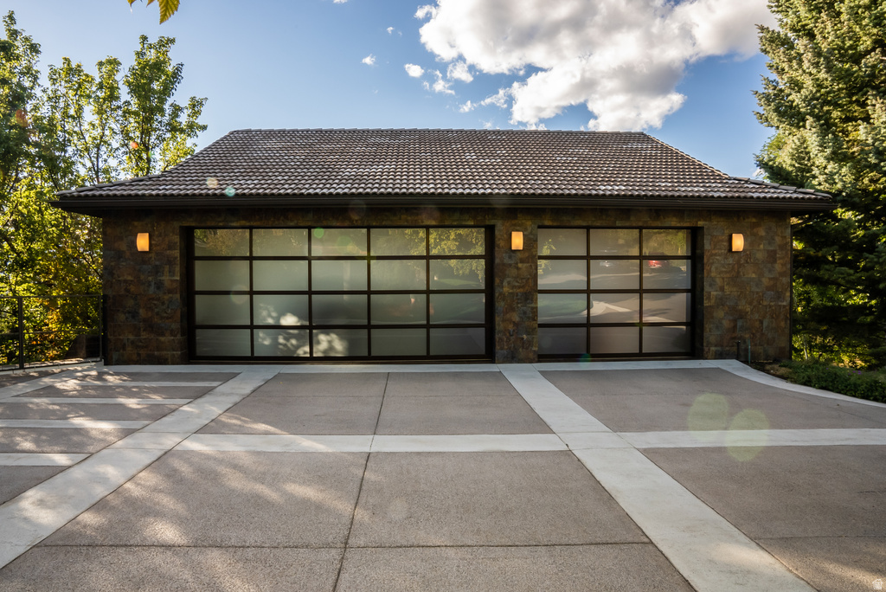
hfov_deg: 73.7
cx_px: 443
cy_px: 296
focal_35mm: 24
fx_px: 591
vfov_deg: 53.2
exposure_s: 1/50
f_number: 22
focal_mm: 24
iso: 500
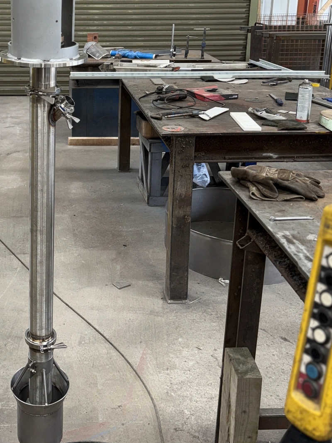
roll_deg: -0.3
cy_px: 130
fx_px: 576
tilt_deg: -14.3
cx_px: 62
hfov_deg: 31.3
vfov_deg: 41.2
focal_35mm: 45
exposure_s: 1/47
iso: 80
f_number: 1.78
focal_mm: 6.76
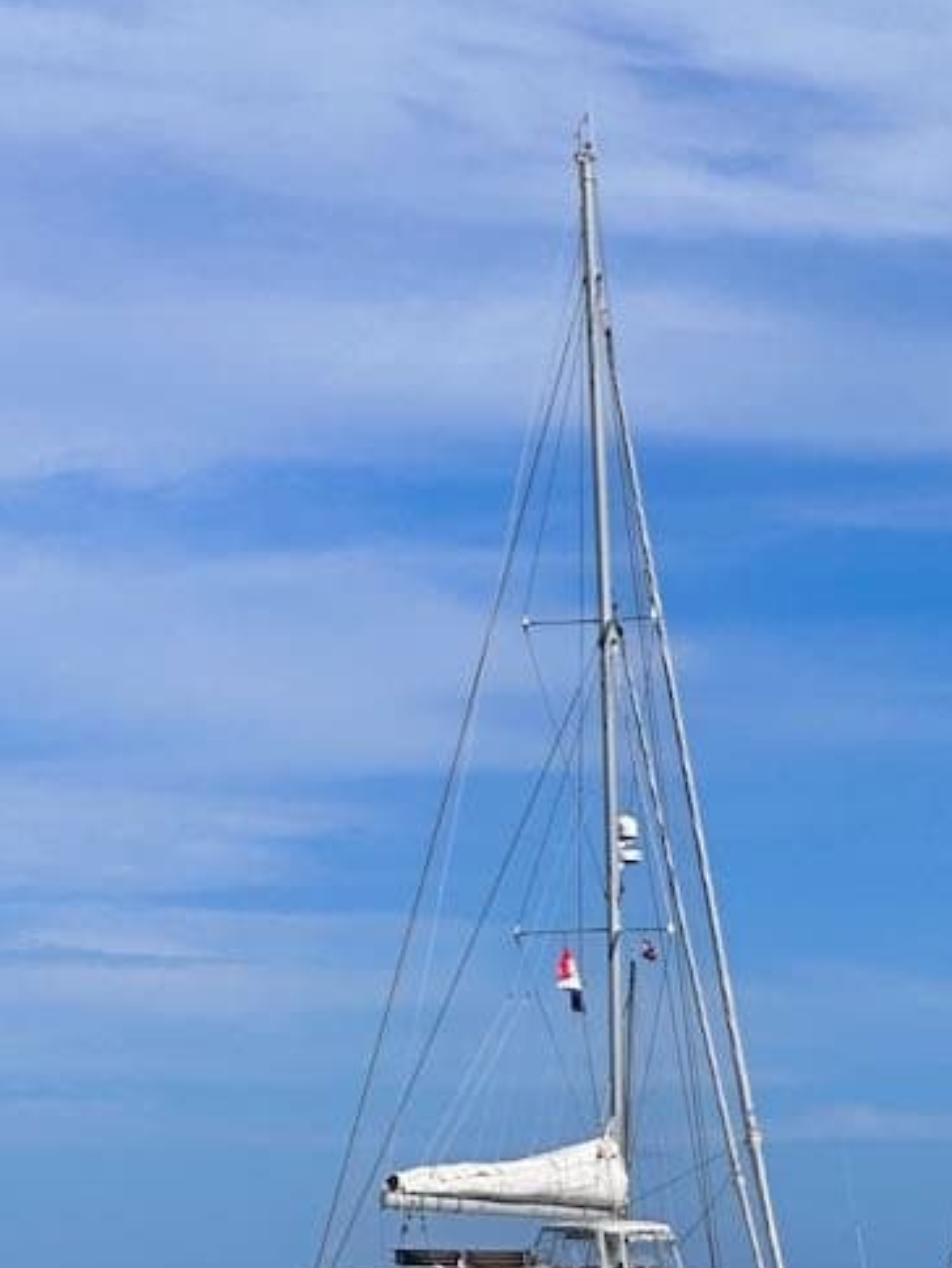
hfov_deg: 11.7
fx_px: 4655
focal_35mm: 127
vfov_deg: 15.5
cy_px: 824
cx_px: 698
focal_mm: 9
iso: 32
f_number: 2.8
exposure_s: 1/1727
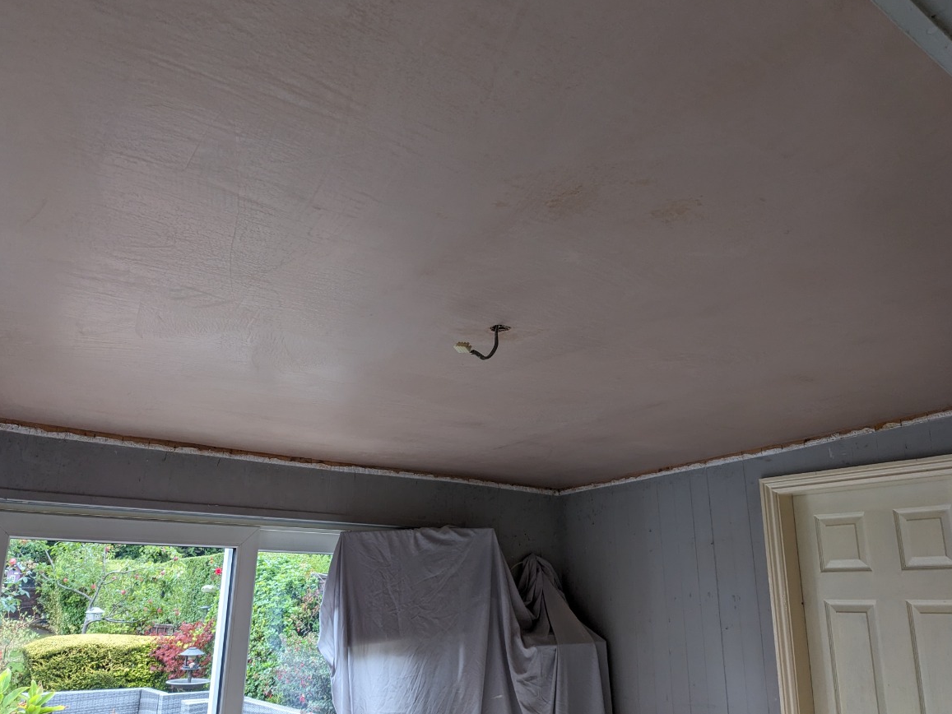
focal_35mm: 28
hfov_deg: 63.4
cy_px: 346
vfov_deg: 49.7
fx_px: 770
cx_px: 477
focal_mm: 4.38
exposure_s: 1/111
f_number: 1.73
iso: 54
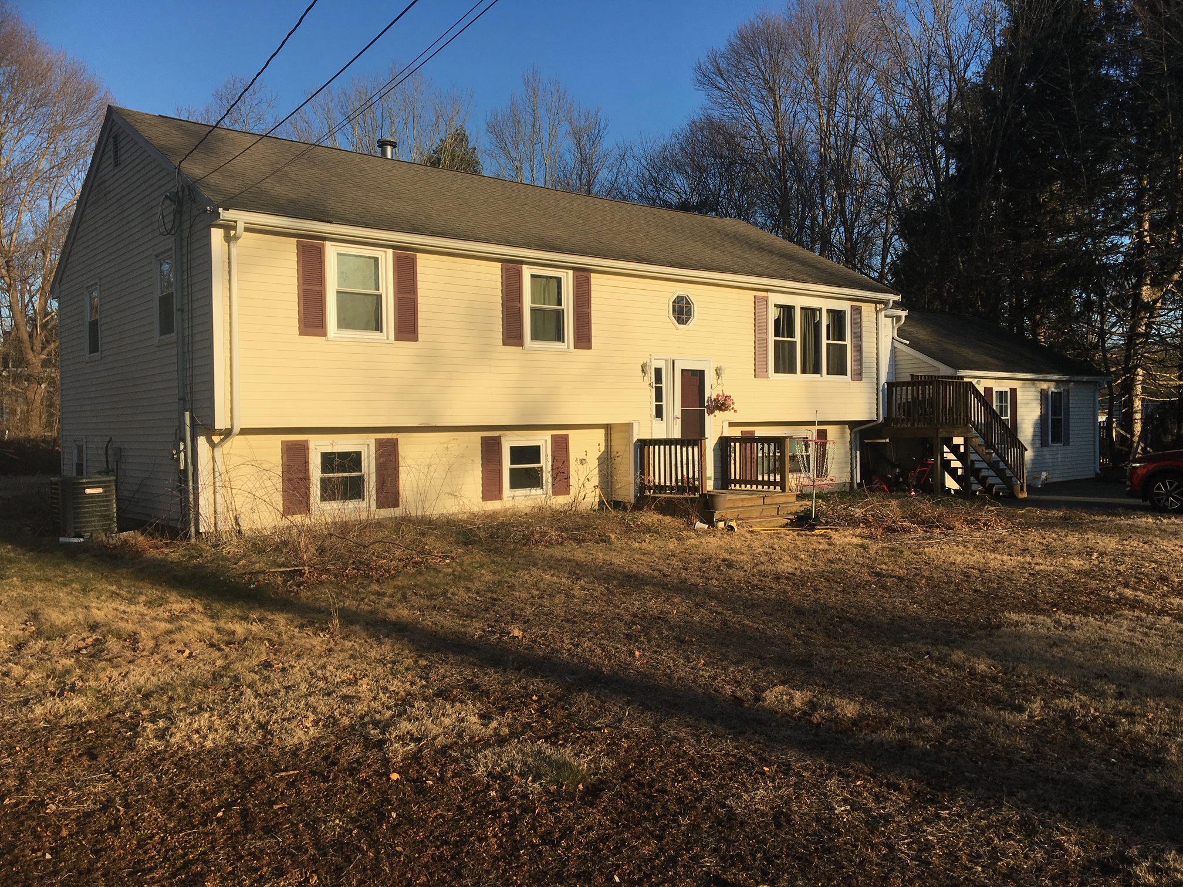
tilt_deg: -2.0
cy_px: 444
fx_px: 991
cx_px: 592
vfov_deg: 48.2
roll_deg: +1.6
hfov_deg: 61.7
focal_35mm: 29
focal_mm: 4.15
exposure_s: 1/1832
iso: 25
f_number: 2.2
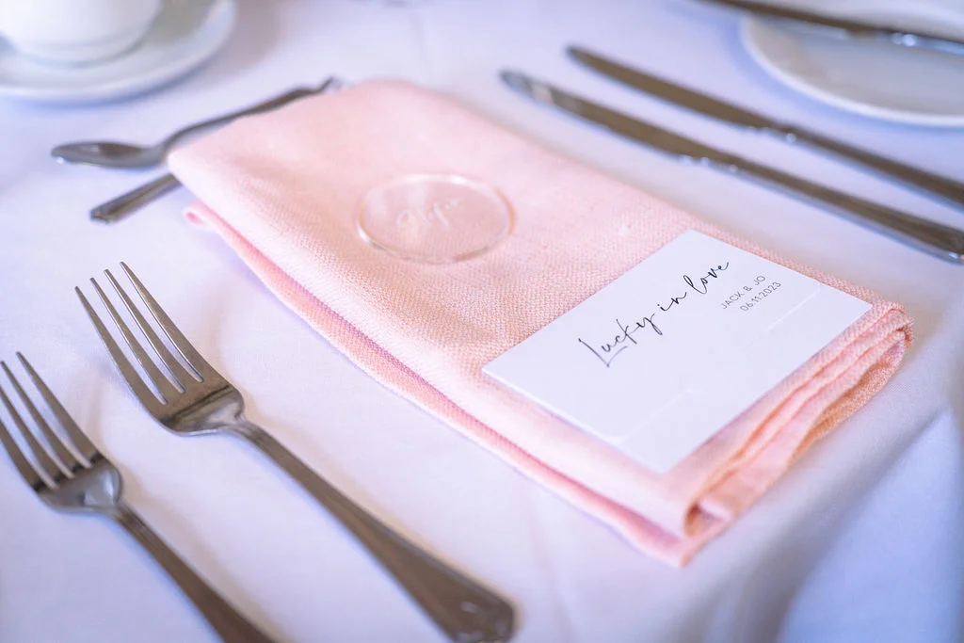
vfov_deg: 29.9
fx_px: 1205
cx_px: 482
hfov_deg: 43.6
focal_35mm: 45
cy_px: 322
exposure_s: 1/250
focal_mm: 45
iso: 1000
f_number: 2.8
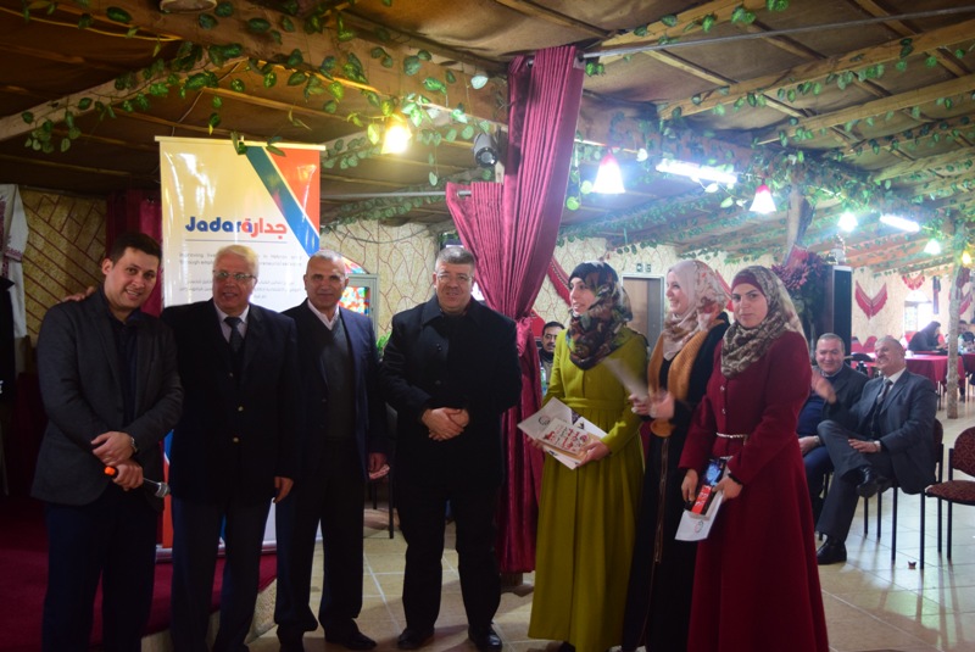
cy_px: 326
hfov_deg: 44.9
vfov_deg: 30.9
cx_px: 488
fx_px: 1179
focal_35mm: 44
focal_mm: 29
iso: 1000
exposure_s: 1/15
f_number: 4.2
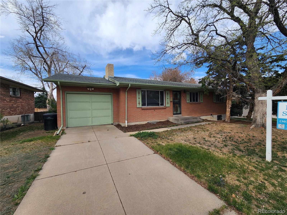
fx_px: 108
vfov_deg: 89.9
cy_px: 108
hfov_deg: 106.2
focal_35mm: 13
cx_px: 144
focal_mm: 2.2
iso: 50
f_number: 2.2
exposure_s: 1/1286
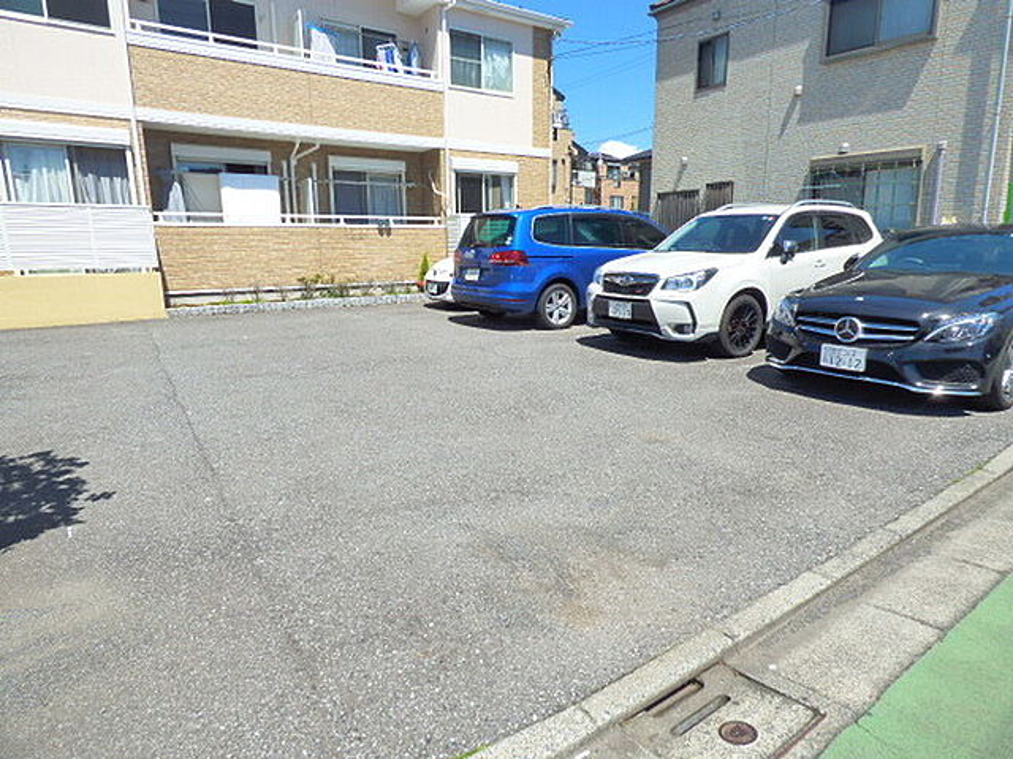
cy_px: 380
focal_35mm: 20
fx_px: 585
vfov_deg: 66.0
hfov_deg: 81.7
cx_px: 506
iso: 400
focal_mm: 3.58
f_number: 5
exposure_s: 1/500
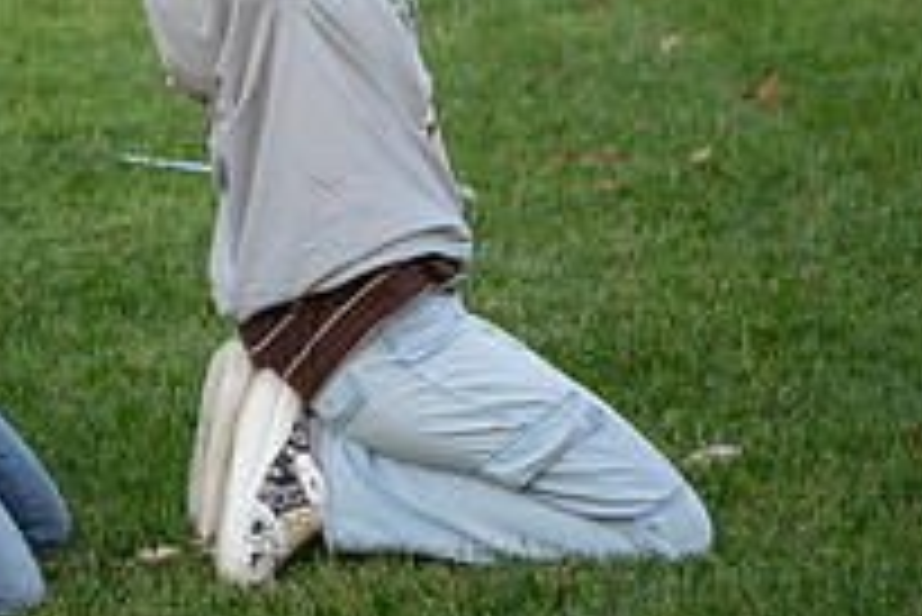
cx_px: -76
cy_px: -74
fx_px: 5074
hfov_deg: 10.3
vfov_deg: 6.9
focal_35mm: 198
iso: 800
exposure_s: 1/320
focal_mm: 70
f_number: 3.2
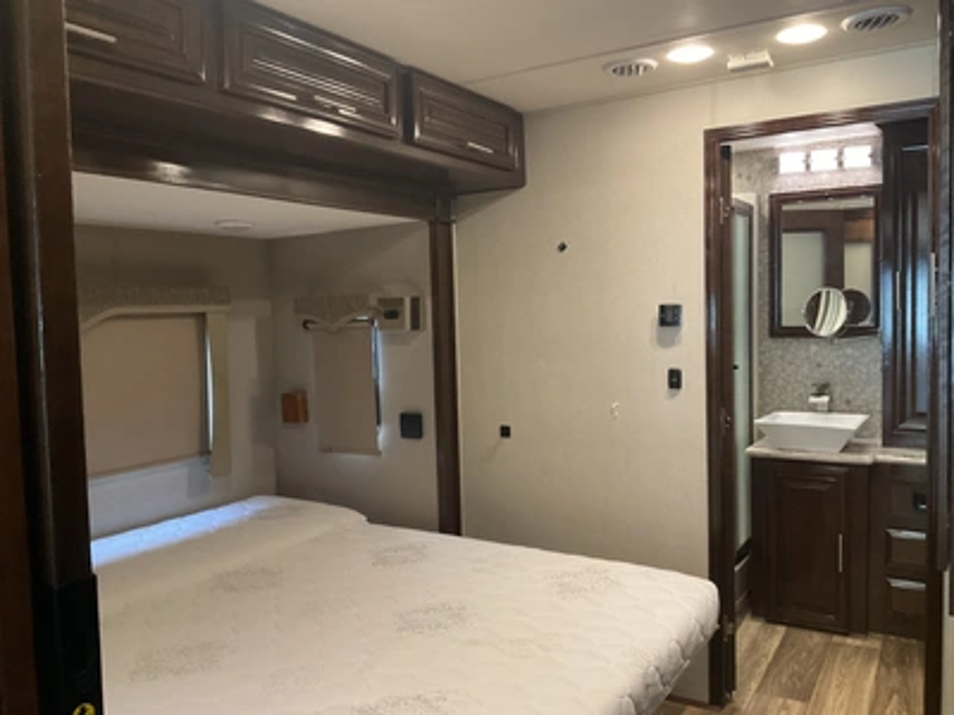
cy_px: 358
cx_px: 477
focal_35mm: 29
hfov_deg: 61.7
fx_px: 799
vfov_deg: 48.2
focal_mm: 3
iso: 320
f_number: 1.8
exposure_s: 1/50
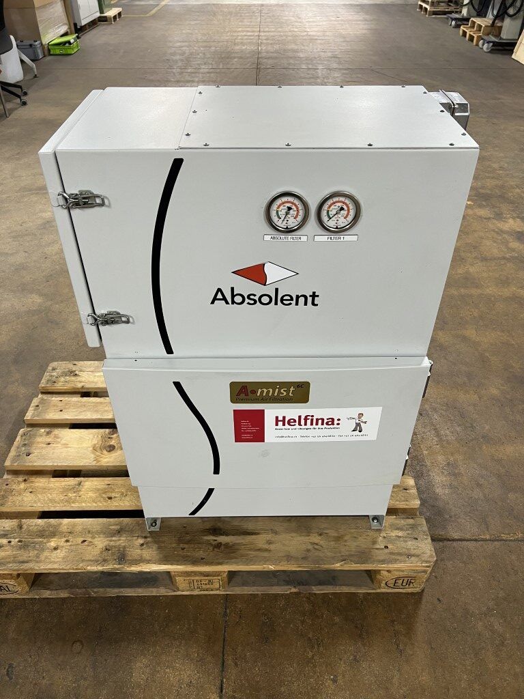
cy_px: 350
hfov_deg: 53.1
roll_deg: +1.0
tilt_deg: -39.2
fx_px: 525
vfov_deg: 67.3
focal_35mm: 26
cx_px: 262
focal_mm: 5.7
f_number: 1.5
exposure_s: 1/50
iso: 100
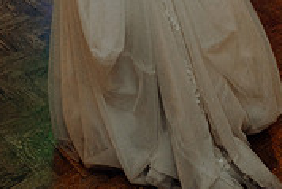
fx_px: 611
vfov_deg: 15.9
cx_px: 200
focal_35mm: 78
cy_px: -102
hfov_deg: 25.8
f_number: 3.5
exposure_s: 1/160
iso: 2500
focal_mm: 24
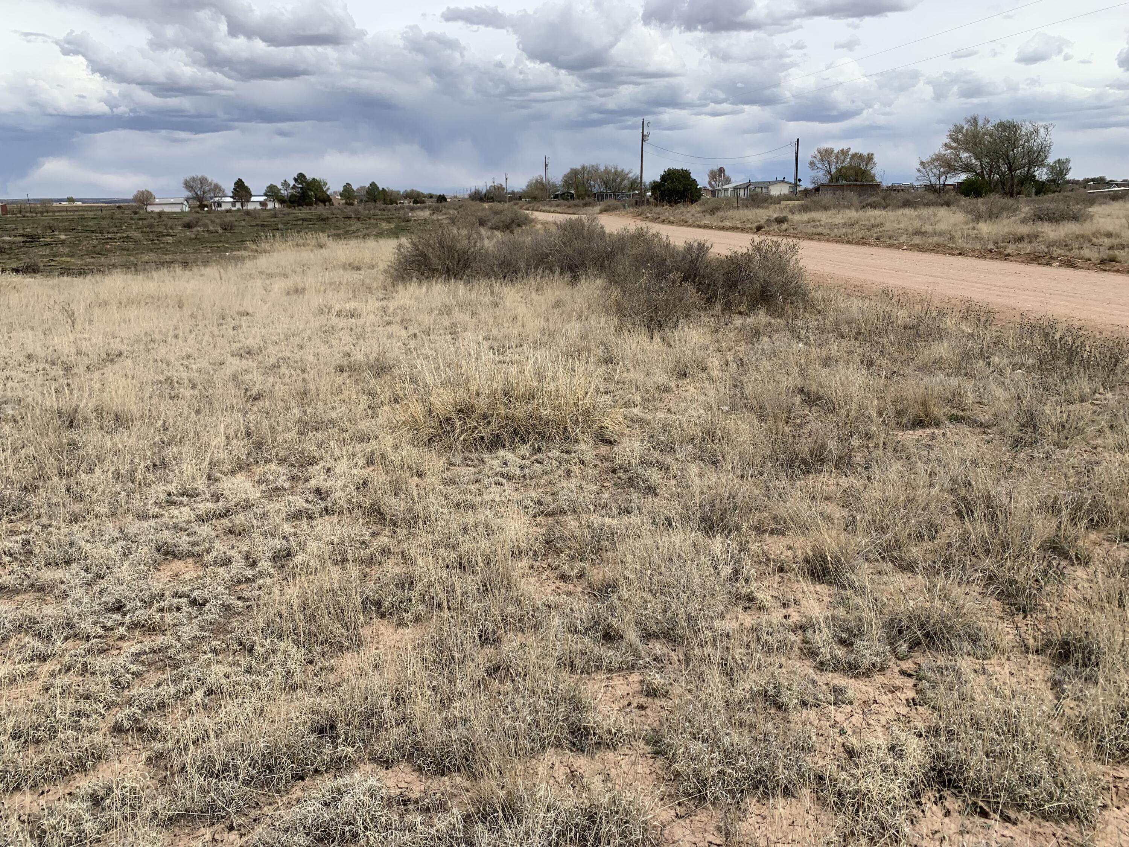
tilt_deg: -16.1
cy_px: 424
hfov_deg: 67.3
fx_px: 848
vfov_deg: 53.1
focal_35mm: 26
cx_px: 564
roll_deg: +1.7
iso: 25
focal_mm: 4.25
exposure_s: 1/3937
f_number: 1.8
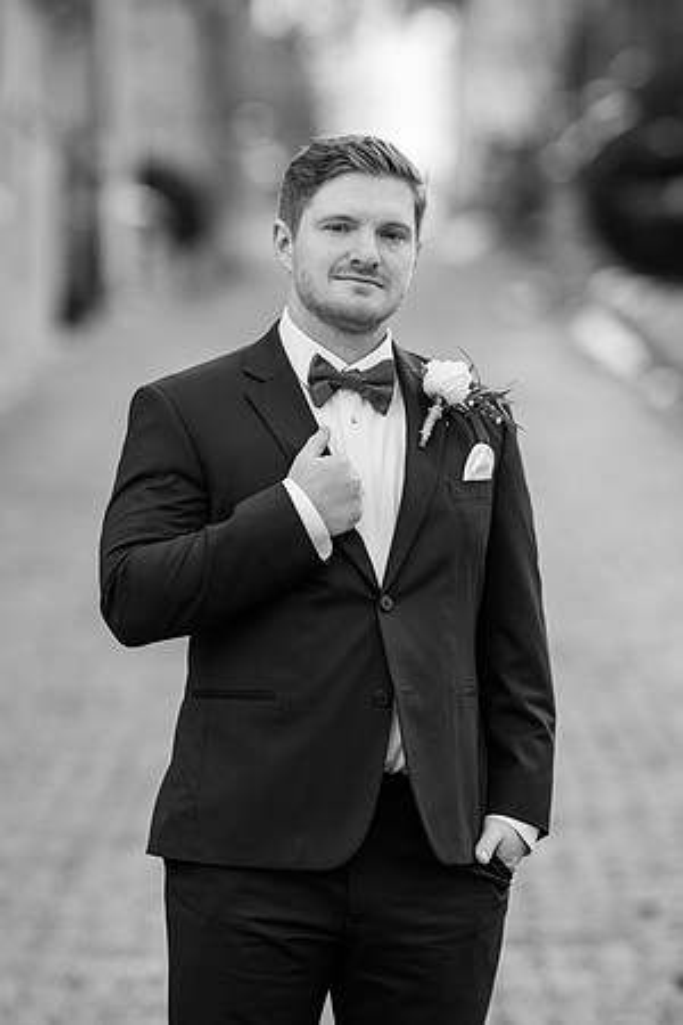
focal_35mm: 135
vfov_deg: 15.2
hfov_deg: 10.2
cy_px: 512
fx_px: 3842
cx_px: 342
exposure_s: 1/800
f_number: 2.2
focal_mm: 135
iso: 100
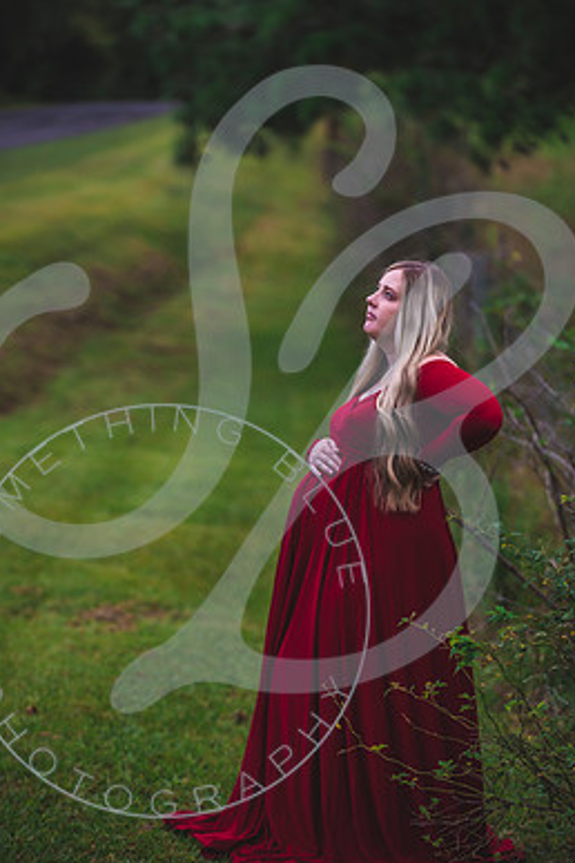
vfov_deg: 15.2
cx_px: 263
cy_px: 442
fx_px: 3234
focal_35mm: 135
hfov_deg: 10.2
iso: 200
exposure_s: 1/500
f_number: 2.8
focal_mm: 116
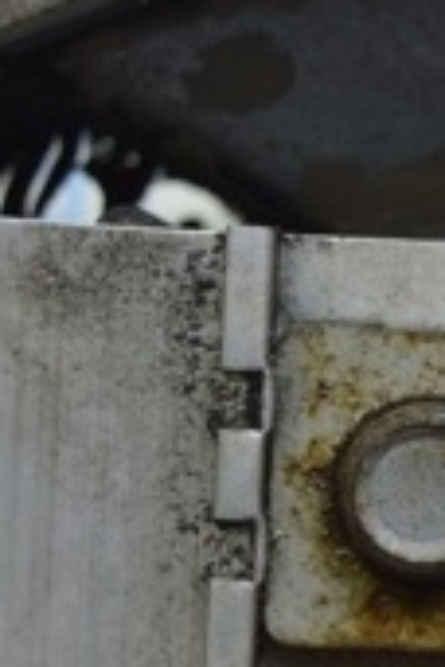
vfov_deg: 10.5
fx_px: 3631
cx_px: 531
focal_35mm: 196
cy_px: 439
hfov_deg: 7.0
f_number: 4.5
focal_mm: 35
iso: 400
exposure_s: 1/50
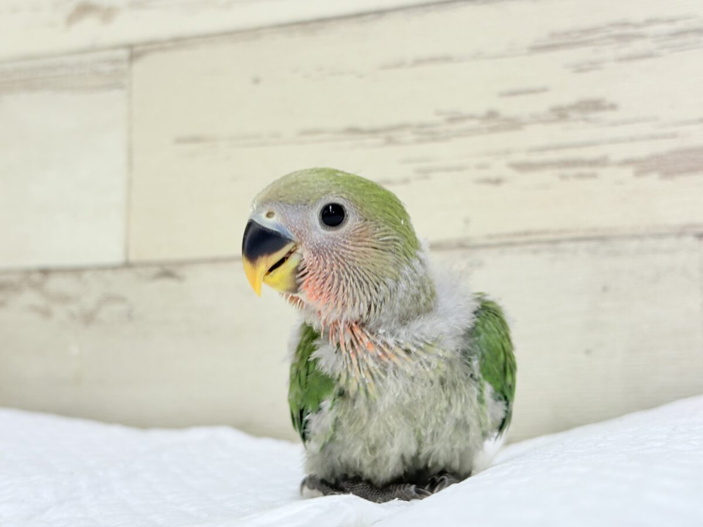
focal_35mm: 52
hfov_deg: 36.8
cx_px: 352
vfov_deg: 28.0
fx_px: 1056
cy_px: 264
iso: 50
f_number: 1.6
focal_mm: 5.96
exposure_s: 1/50
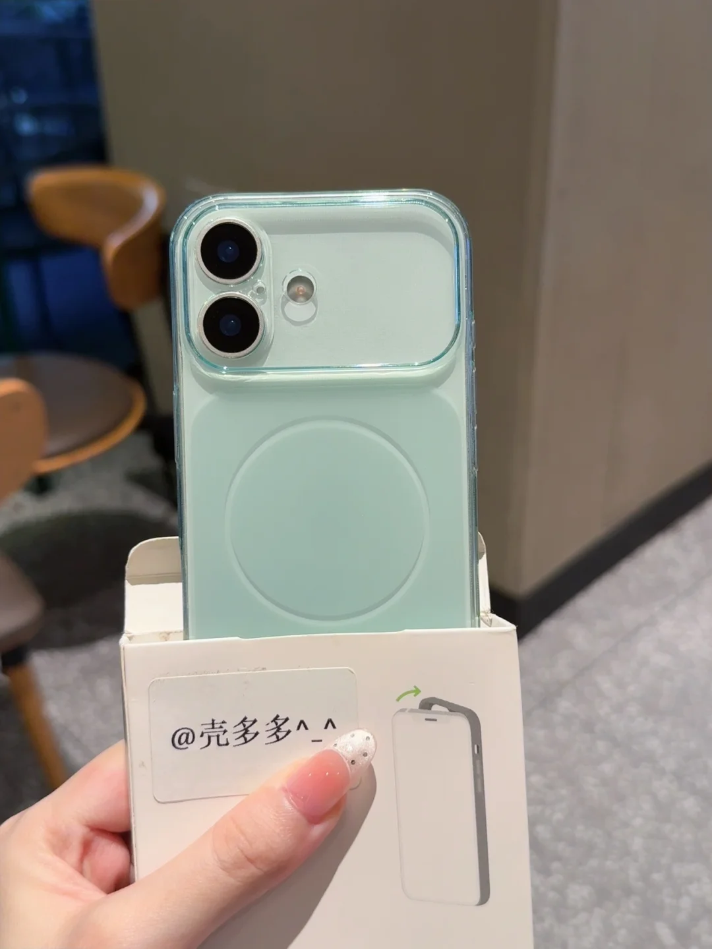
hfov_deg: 41.8
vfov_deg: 54.0
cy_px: 474
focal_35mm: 34
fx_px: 932
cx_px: 356
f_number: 1.78
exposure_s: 1/50
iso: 160
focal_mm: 6.76
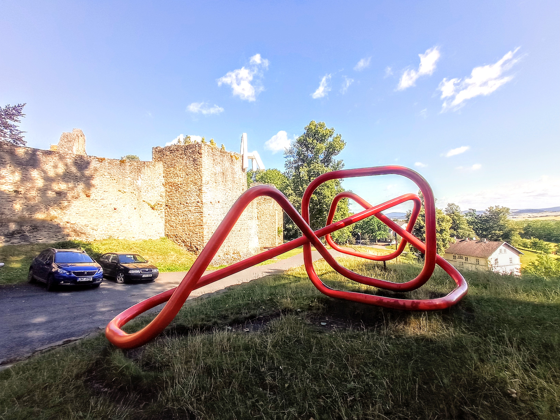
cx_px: 280
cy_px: 210
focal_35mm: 28
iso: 113
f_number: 2.2
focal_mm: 1.65
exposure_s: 1/684
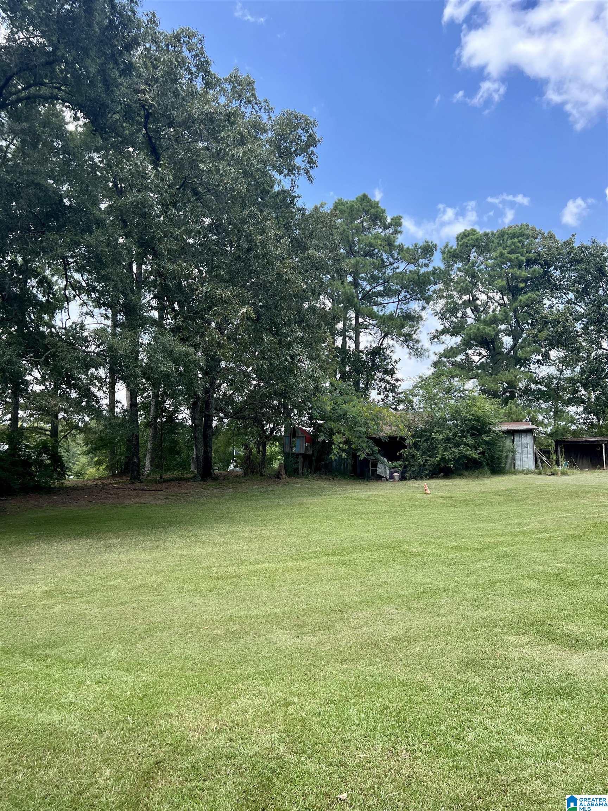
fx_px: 609
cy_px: 406
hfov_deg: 53.1
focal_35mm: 26
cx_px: 304
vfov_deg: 67.3
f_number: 1.5
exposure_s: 1/1511
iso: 50
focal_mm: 5.7
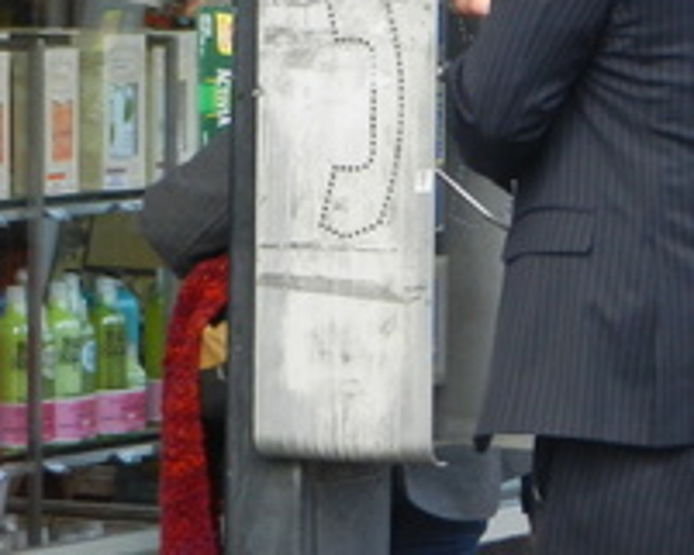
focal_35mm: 300
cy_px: 421
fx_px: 6165
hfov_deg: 6.4
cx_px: 684
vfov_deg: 5.2
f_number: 4.8
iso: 220
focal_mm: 14.1
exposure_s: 1/250
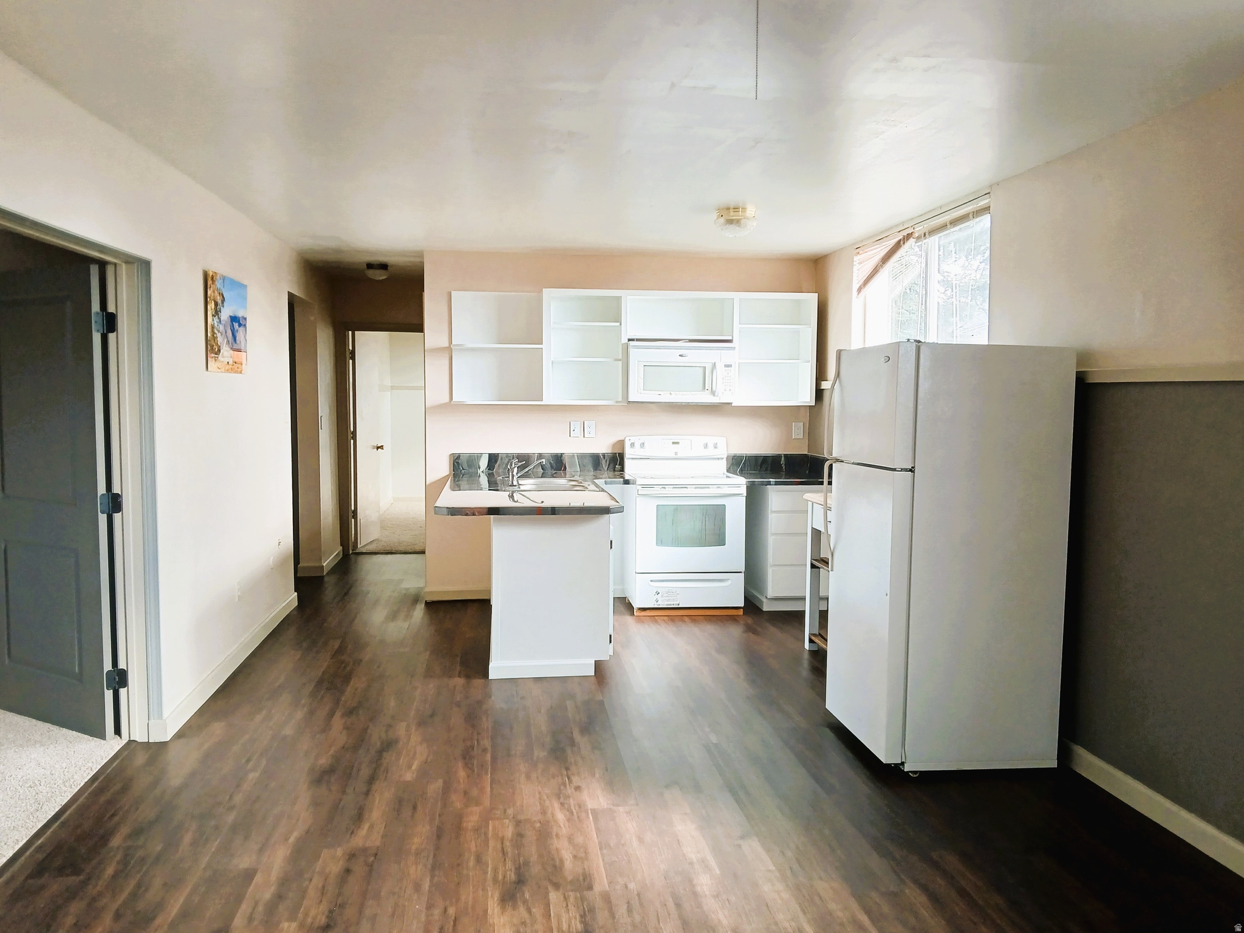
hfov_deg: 67.3
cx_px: 622
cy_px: 466
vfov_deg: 53.1
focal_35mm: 26
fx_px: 934
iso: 125
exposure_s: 1/60
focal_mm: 3.98
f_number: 1.8
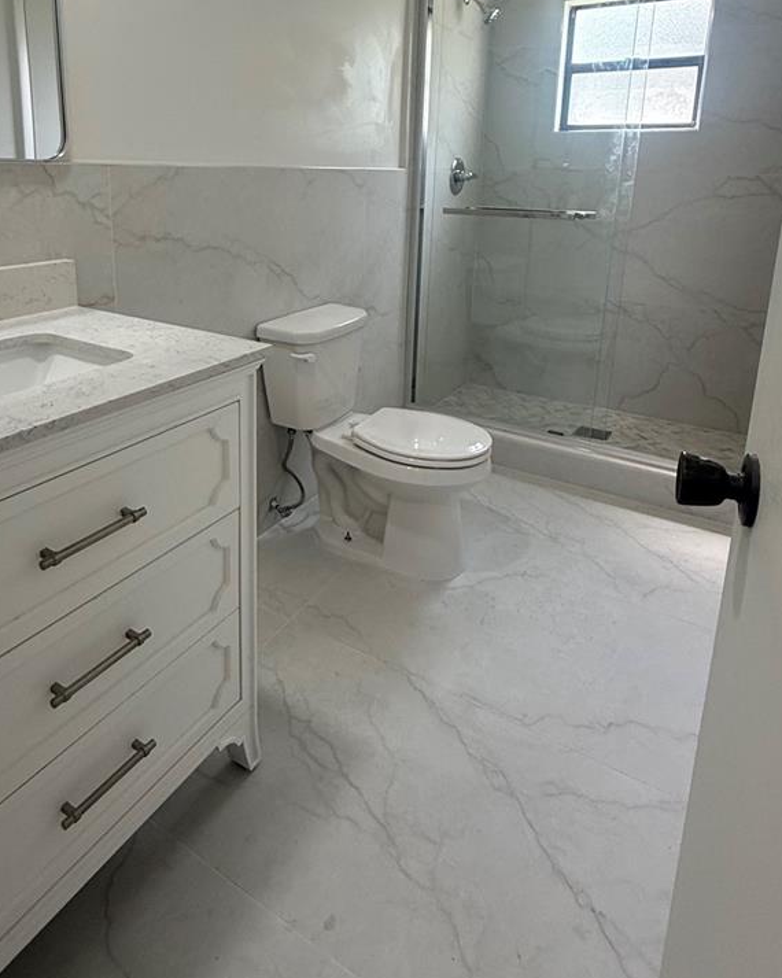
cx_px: 322
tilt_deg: -11.9
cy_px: 318
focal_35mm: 23
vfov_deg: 70.3
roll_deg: -1.3
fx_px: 666
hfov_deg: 60.5
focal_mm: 2.22
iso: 160
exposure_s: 1/99
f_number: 2.2
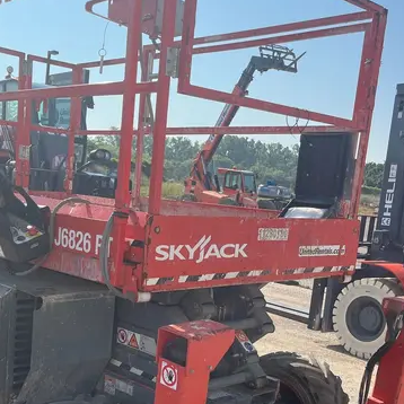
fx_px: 621
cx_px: 134
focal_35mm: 47
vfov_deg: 35.2
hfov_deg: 35.7
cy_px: 310
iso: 50
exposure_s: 1/2899
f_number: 1.6
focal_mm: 5.1
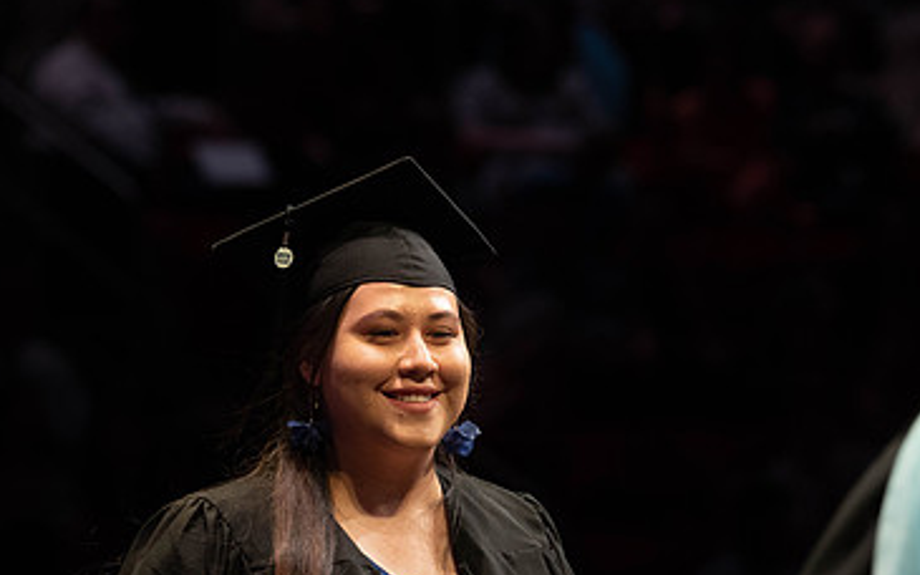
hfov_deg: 6.6
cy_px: 420
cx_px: 575
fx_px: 7997
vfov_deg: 4.1
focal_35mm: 319
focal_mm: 185
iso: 1600
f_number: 4.5
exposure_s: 1/320
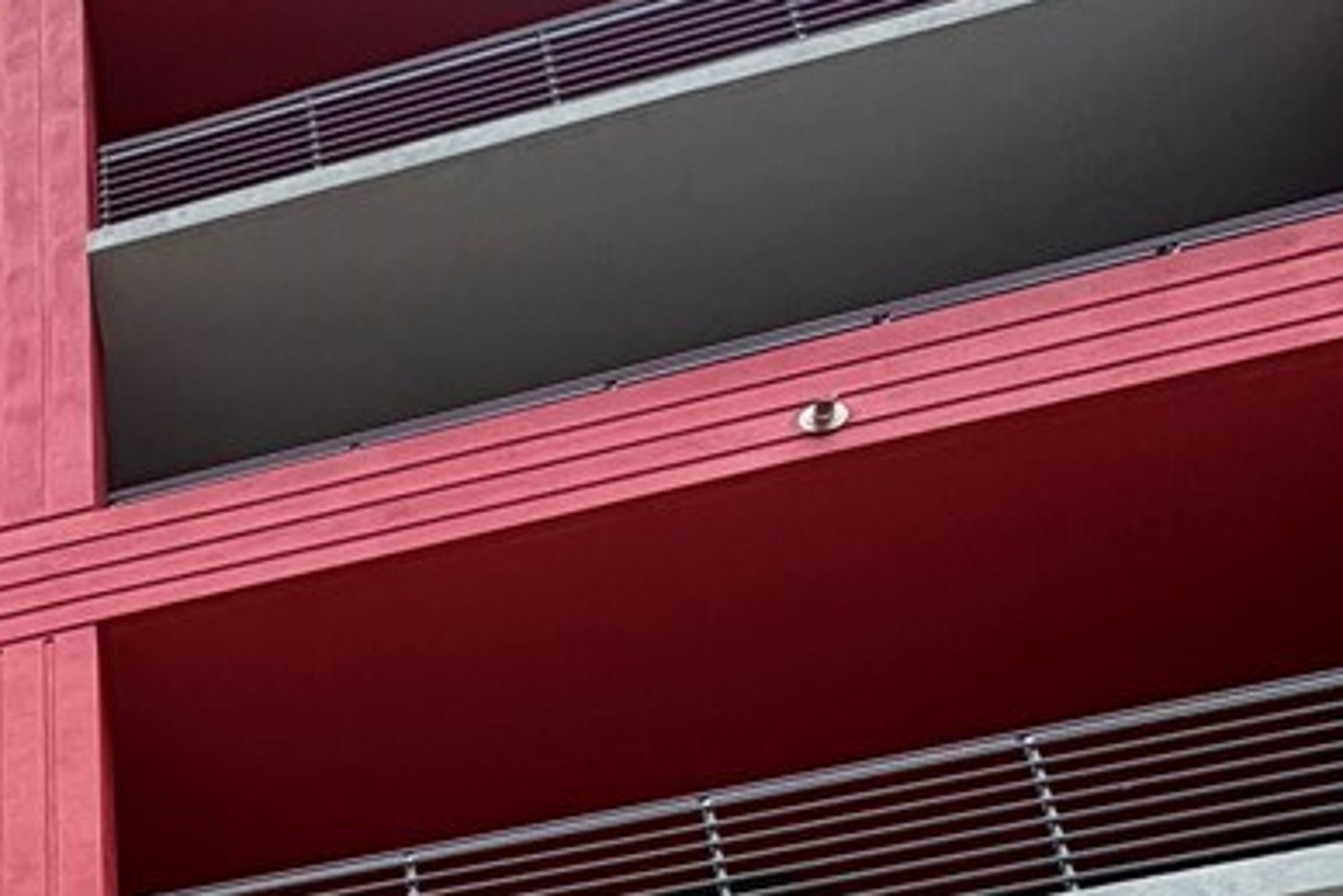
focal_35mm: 60
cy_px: 1816
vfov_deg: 16.7
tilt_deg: +26.3
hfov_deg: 30.0
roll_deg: -2.1
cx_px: -132
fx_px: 2239
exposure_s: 1/427
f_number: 2.2
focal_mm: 2.22
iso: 64
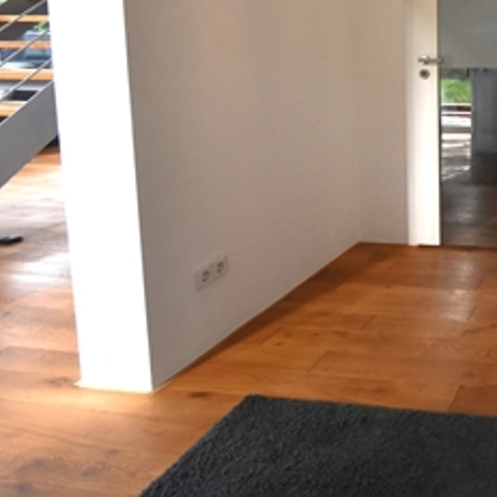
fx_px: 520
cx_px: 559
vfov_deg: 48.1
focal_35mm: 32
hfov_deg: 40.3
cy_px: 95
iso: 800
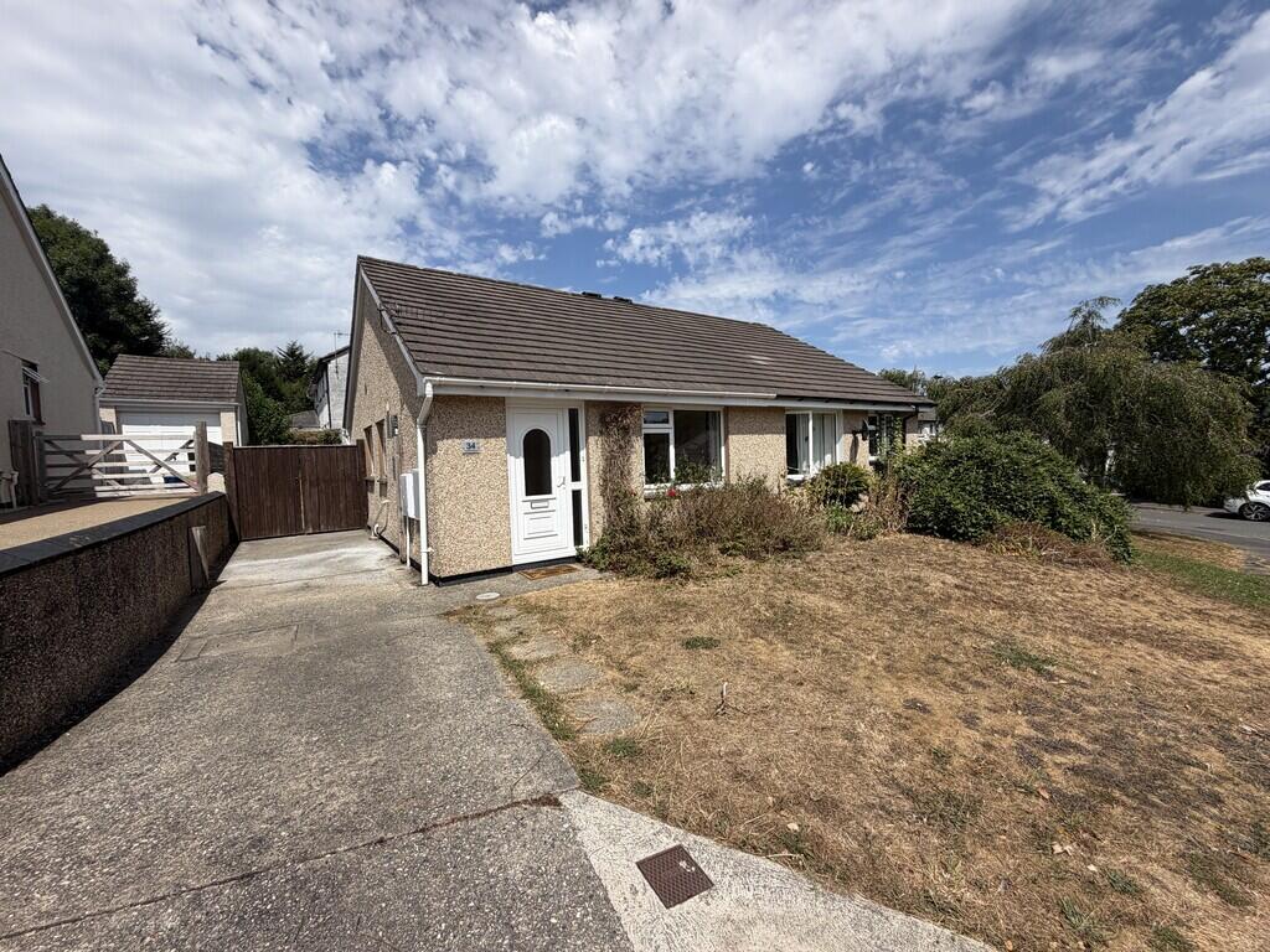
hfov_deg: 102.1
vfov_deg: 85.7
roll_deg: +1.7
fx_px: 514
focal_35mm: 14
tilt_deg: -1.8
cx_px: 635
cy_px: 476
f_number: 2.2
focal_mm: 2.22
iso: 20
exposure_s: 1/1285
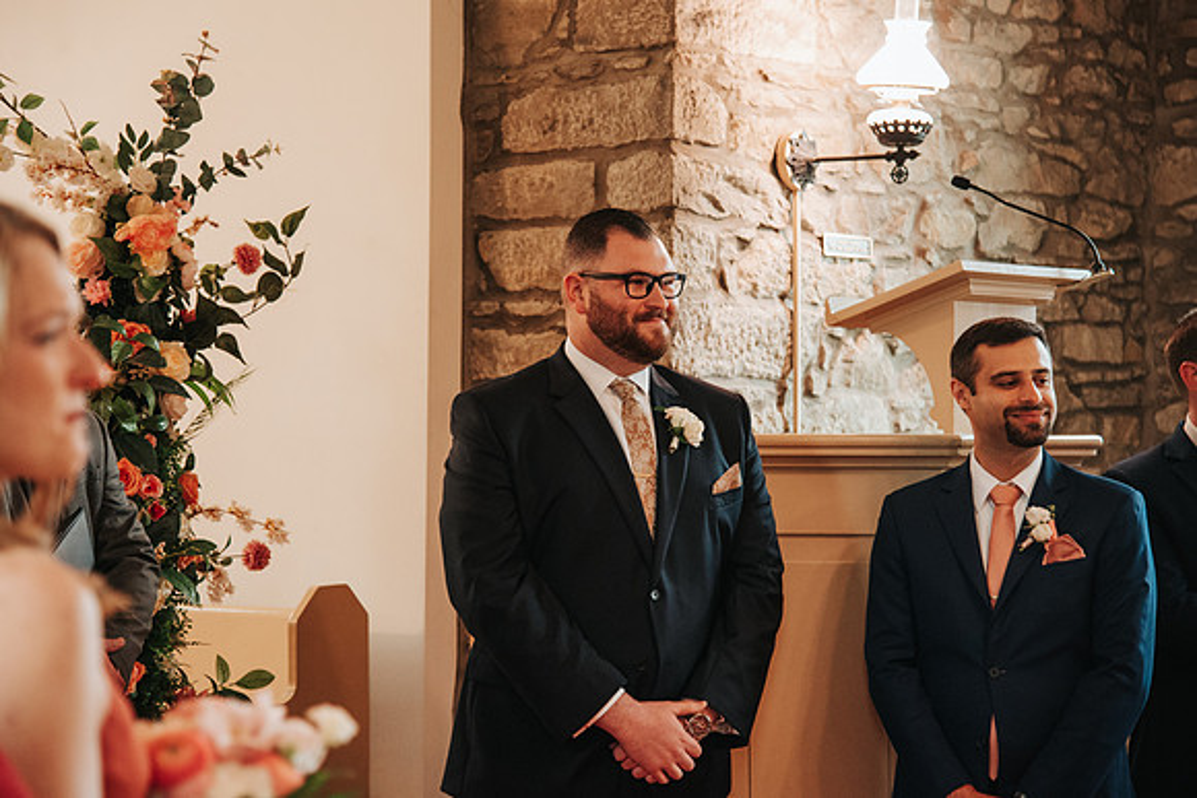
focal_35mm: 88
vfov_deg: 15.5
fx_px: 2926
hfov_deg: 23.1
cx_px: 574
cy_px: 381
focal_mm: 82
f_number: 4
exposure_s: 1/60
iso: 2200
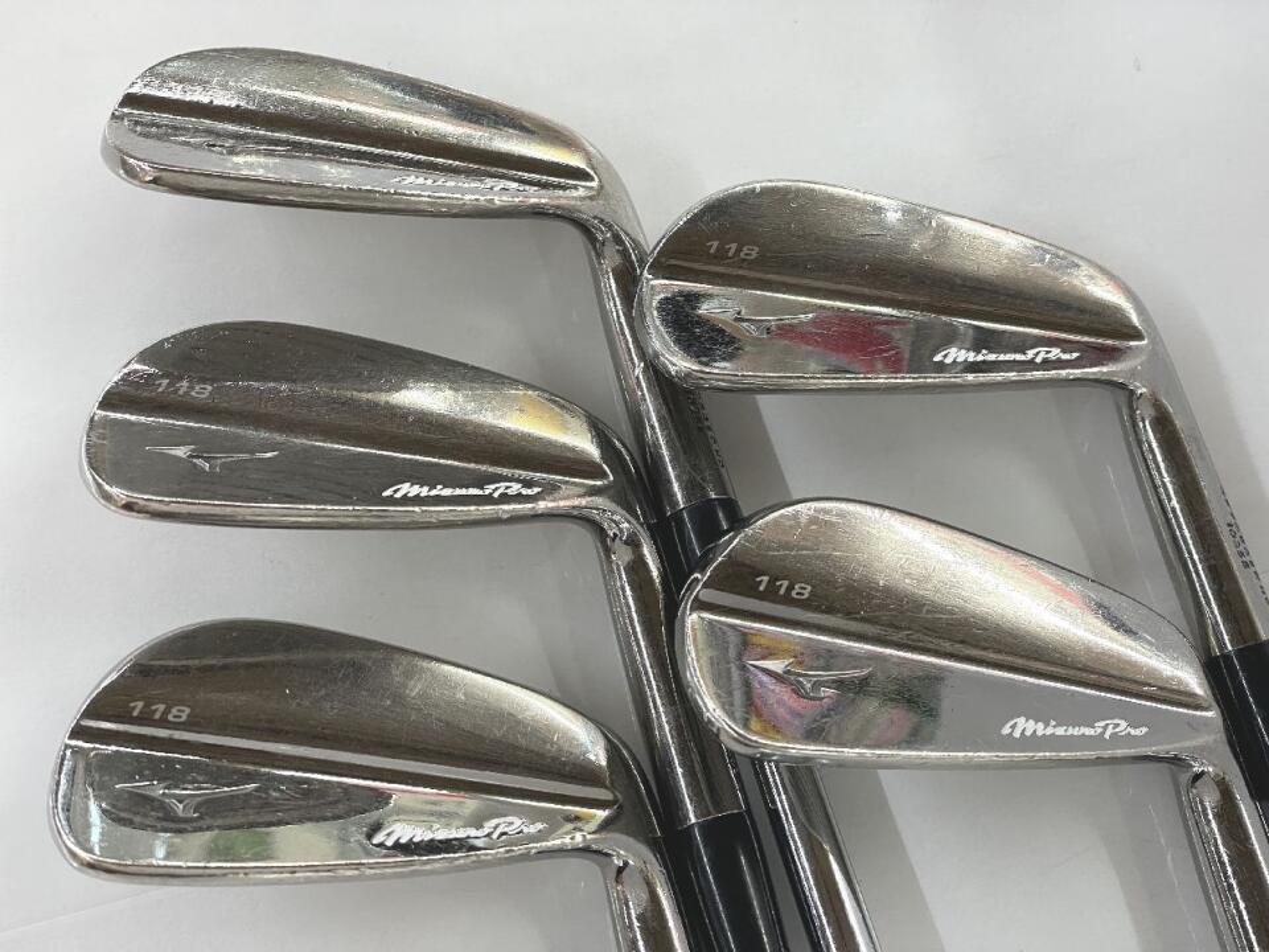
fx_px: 1906
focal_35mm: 52
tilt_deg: -69.1
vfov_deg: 28.0
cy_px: 476
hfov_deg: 36.8
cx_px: 634
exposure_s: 1/120
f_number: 2
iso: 160
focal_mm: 6
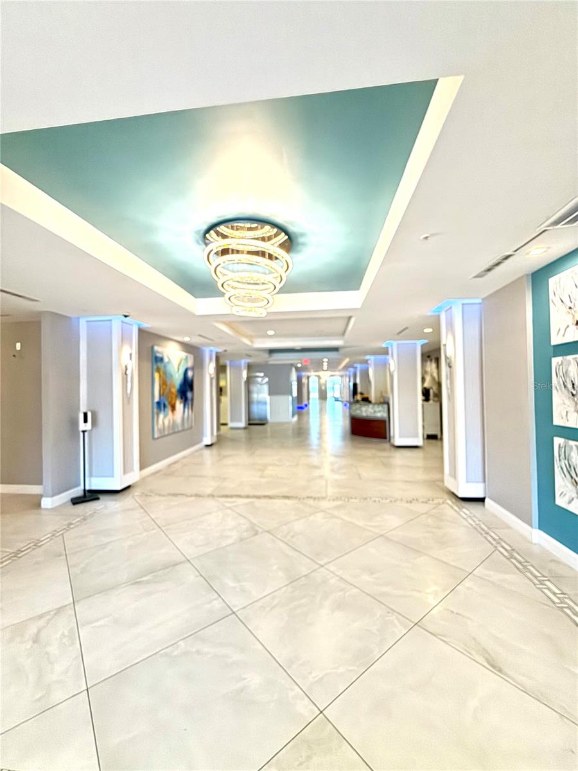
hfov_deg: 85.7
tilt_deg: +2.5
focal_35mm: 14
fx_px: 312
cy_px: 386
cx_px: 289
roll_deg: +0.5
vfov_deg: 102.1
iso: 500
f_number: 2.2
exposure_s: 1/247
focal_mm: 2.22
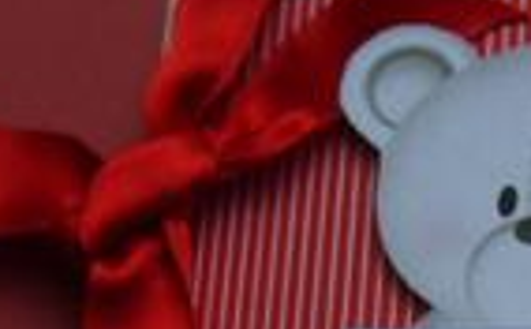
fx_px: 1704
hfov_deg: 16.8
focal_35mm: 118
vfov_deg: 10.7
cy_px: 464
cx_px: 673
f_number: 2.8
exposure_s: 1/750
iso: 50
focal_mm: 5.8
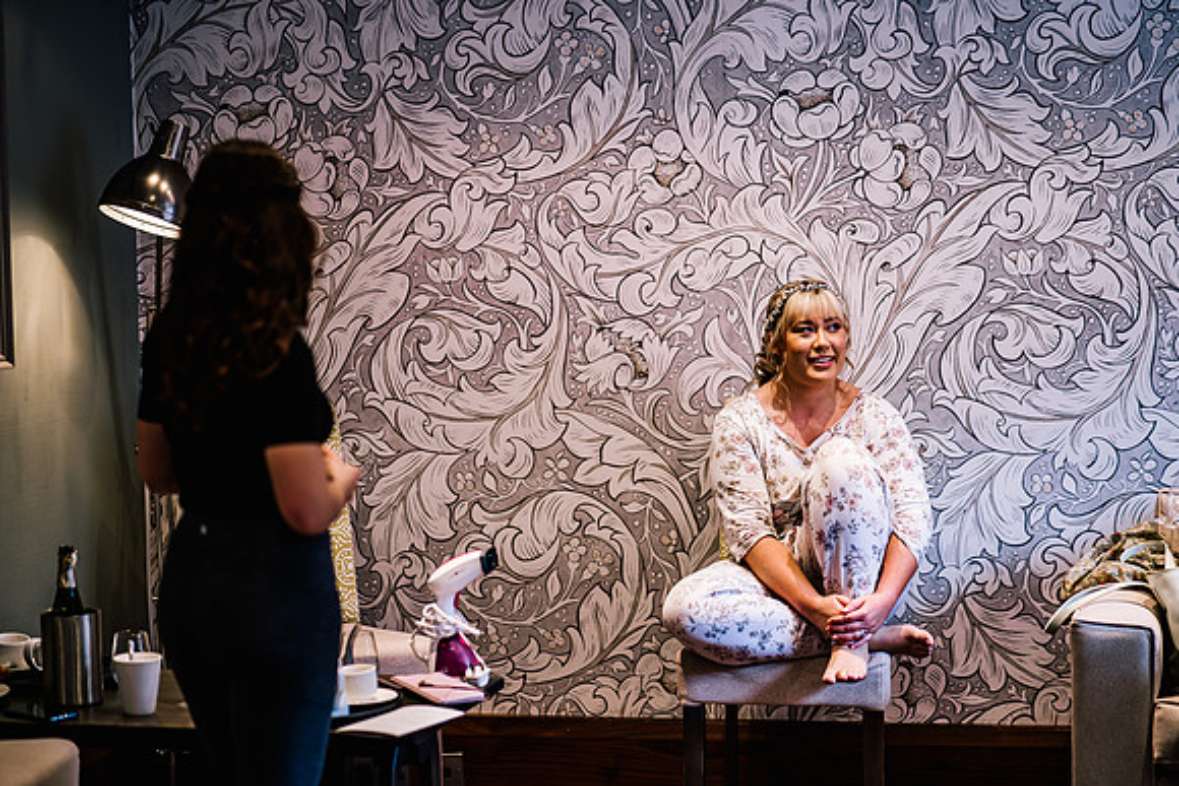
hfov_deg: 23.9
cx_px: 590
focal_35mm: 85
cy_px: 393
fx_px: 2784
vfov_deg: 16.1
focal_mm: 85
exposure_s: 1/250
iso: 640
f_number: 1.4
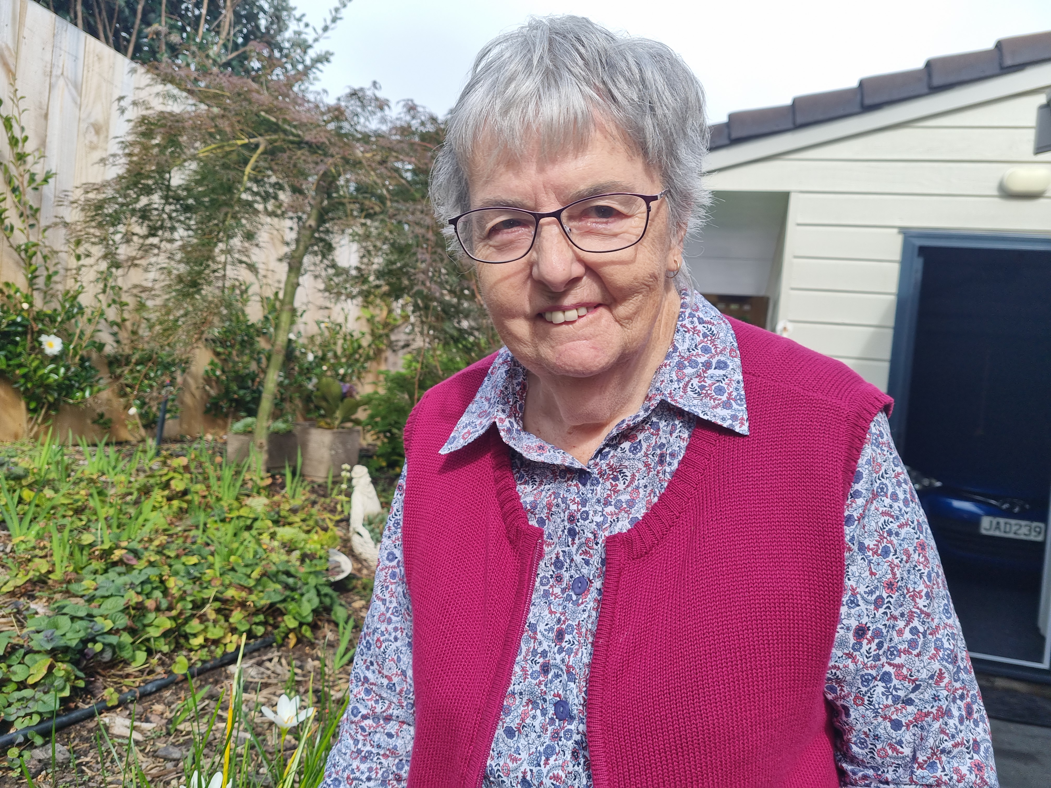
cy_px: 394
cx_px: 526
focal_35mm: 26
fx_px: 789
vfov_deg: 53.1
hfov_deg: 67.3
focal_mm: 5.4
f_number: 1.8
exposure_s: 1/1779
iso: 50
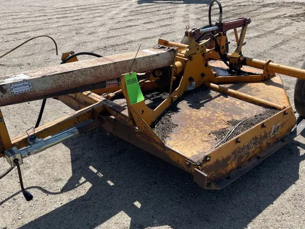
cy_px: 121
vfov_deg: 39.7
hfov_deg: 51.3
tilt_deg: -21.6
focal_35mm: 36
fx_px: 317
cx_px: 151
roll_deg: +0.4
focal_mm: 5.1
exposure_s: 1/2660
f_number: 1.6
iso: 32
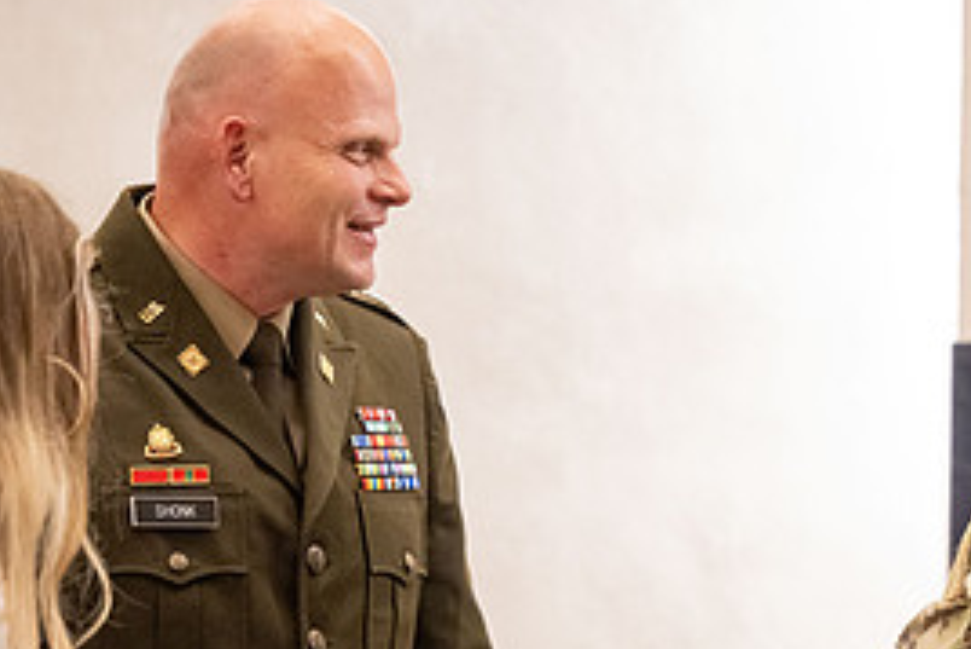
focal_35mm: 325
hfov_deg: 6.3
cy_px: 615
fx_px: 8770
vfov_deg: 4.2
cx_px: 674
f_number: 2.8
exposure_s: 1/200
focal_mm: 150
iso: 5000
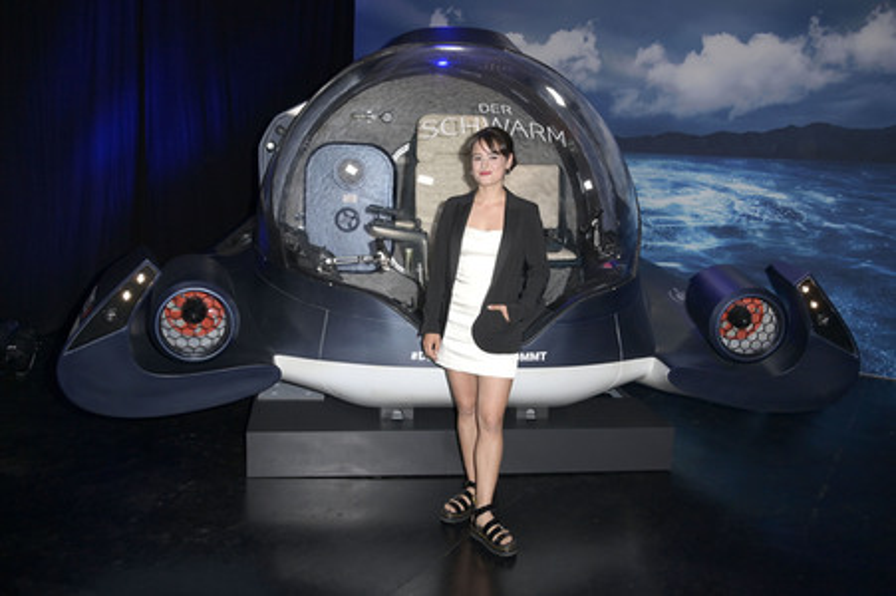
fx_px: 796
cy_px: 298
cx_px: 448
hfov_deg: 58.8
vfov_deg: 41.1
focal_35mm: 32
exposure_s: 1/200
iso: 1000
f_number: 5.6
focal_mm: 32
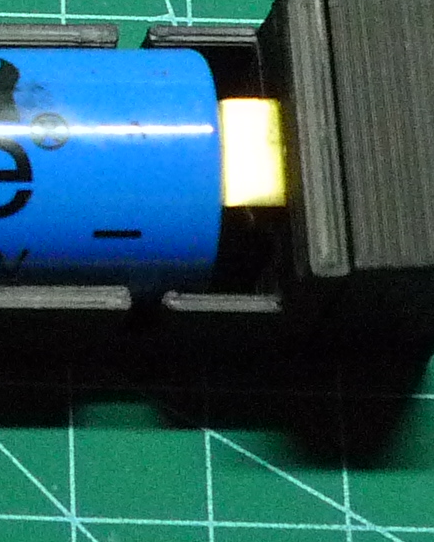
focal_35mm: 144
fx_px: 2311
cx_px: -268
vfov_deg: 13.3
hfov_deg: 10.3
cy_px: 70
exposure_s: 1/160
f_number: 2.5
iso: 800
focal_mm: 5.9
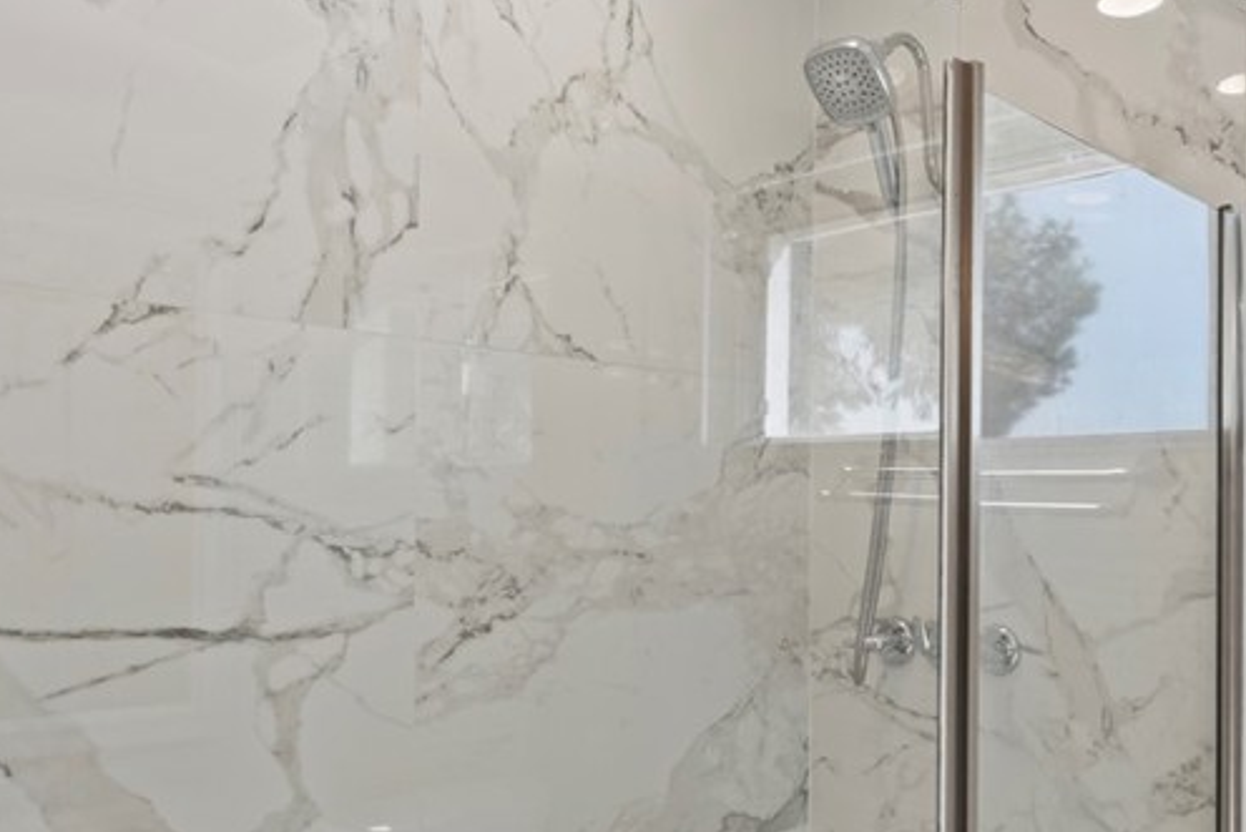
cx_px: 794
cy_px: 529
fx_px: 1142
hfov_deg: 56.4
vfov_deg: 39.7
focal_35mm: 33
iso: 250
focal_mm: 16
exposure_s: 1/20
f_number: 7.1
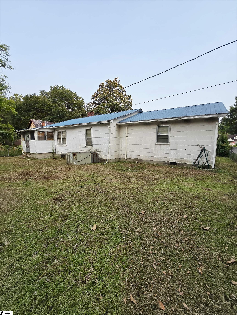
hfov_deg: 89.9
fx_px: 119
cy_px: 158
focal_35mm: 13
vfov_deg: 106.2
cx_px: 118
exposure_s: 1/588
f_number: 2.2
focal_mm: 2.2
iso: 50
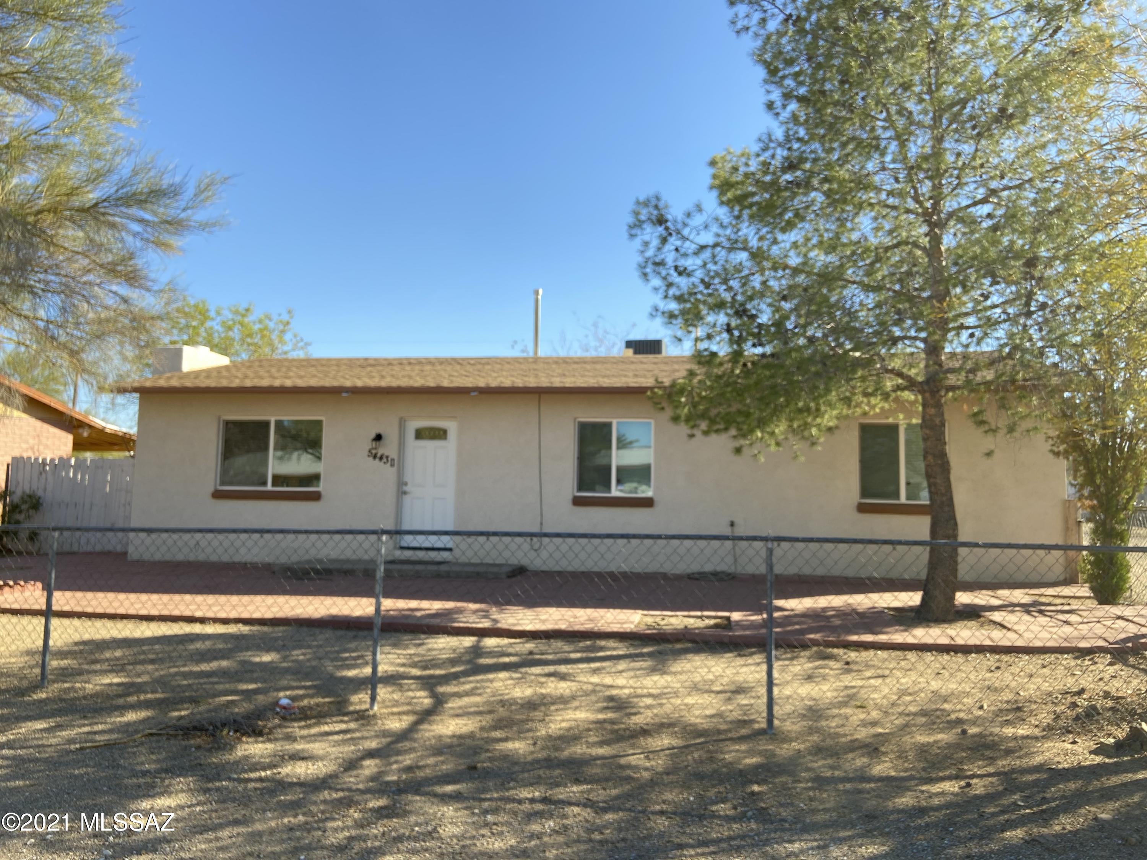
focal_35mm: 26
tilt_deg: +5.8
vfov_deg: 53.1
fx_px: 862
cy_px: 430
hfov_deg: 67.3
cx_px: 574
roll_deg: -0.5
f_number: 1.8
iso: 32
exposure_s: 1/436
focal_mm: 4.25
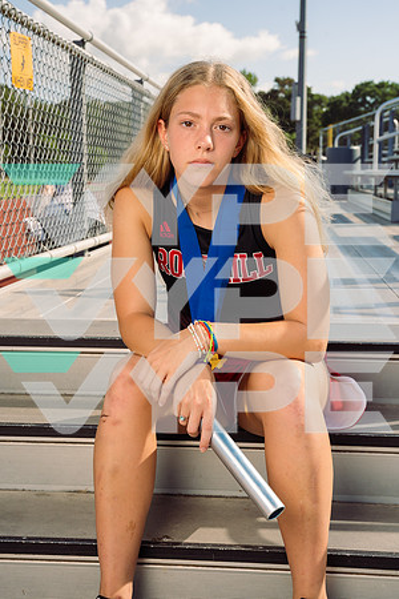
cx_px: 200
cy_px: 300
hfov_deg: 23.4
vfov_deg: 34.5
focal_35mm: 58
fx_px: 964
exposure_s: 1/200
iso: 125
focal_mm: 58
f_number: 10
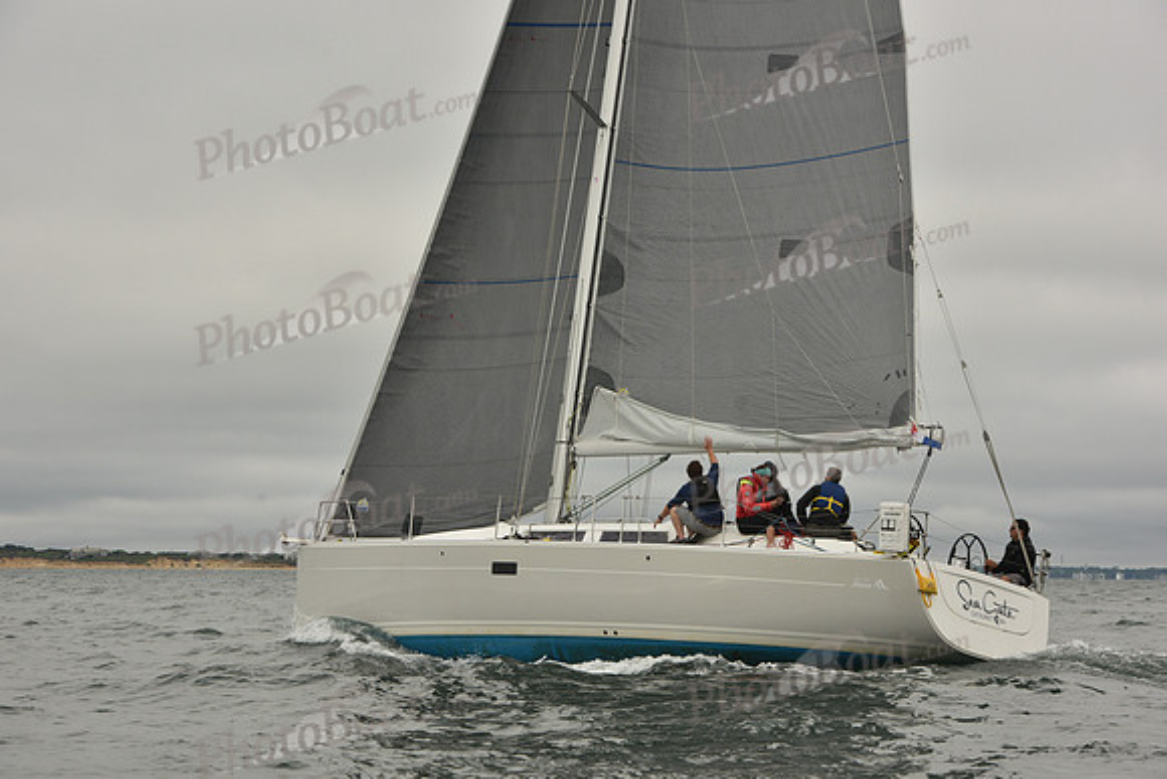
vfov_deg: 13.7
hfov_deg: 20.4
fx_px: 3242
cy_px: 390
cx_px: 584
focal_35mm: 100
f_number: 9
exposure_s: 1/800
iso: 320
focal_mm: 100
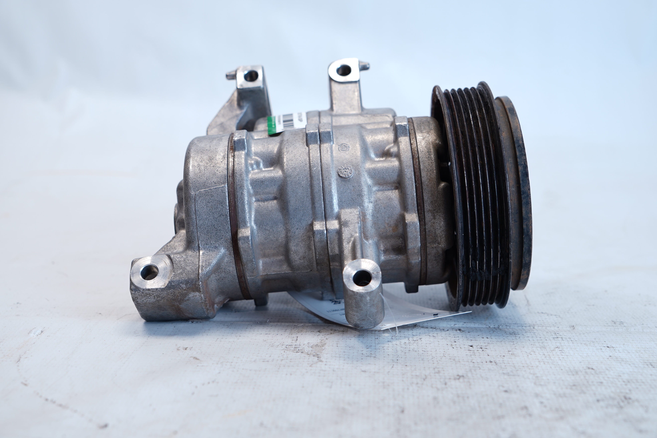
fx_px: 931
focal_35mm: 51
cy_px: 219
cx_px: 328
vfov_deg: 26.5
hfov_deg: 38.9
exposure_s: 1/15
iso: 50
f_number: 4.5
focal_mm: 34
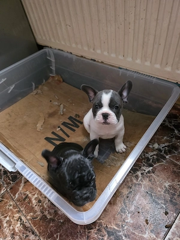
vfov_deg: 73.9
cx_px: 90
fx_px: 159
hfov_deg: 58.9
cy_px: 120
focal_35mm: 23
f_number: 1.7
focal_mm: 6.3
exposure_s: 1/33.4
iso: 1600
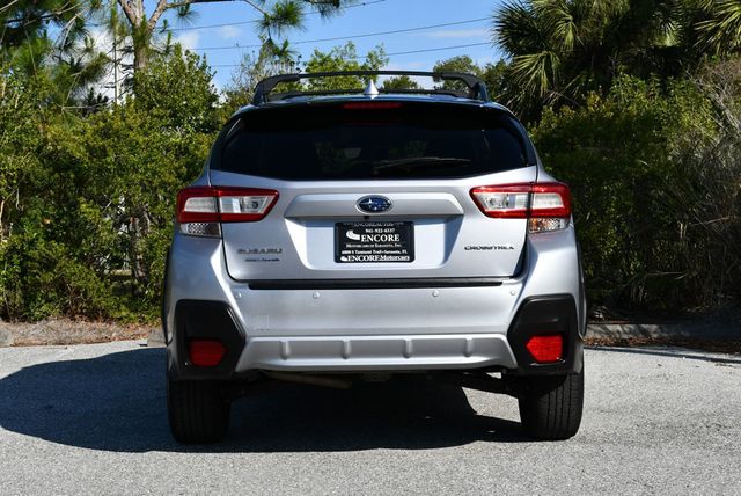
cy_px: 248
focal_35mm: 68
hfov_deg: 29.6
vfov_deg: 20.1
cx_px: 370
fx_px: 1401
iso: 100
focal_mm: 34
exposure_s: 1/250
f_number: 8
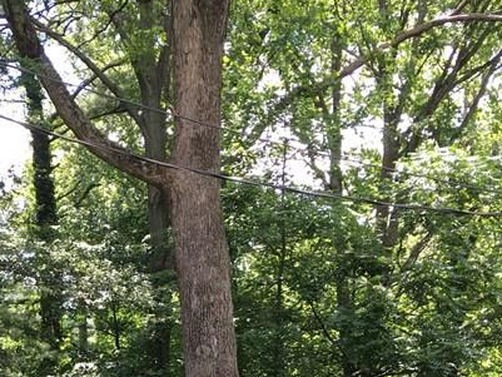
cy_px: 468
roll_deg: +0.2
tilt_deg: -5.2
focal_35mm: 74
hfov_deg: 25.5
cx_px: 50
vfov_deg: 18.7
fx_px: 1073
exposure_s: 1/120
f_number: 2.2
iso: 25
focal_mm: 4.15
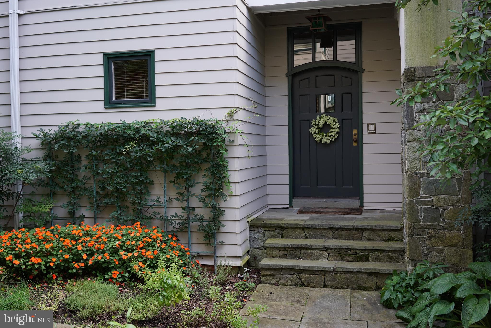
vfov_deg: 37.9
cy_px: 164
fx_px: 478
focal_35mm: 35
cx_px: 246
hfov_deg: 54.4
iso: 400
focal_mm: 35
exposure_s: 1/160
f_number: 4
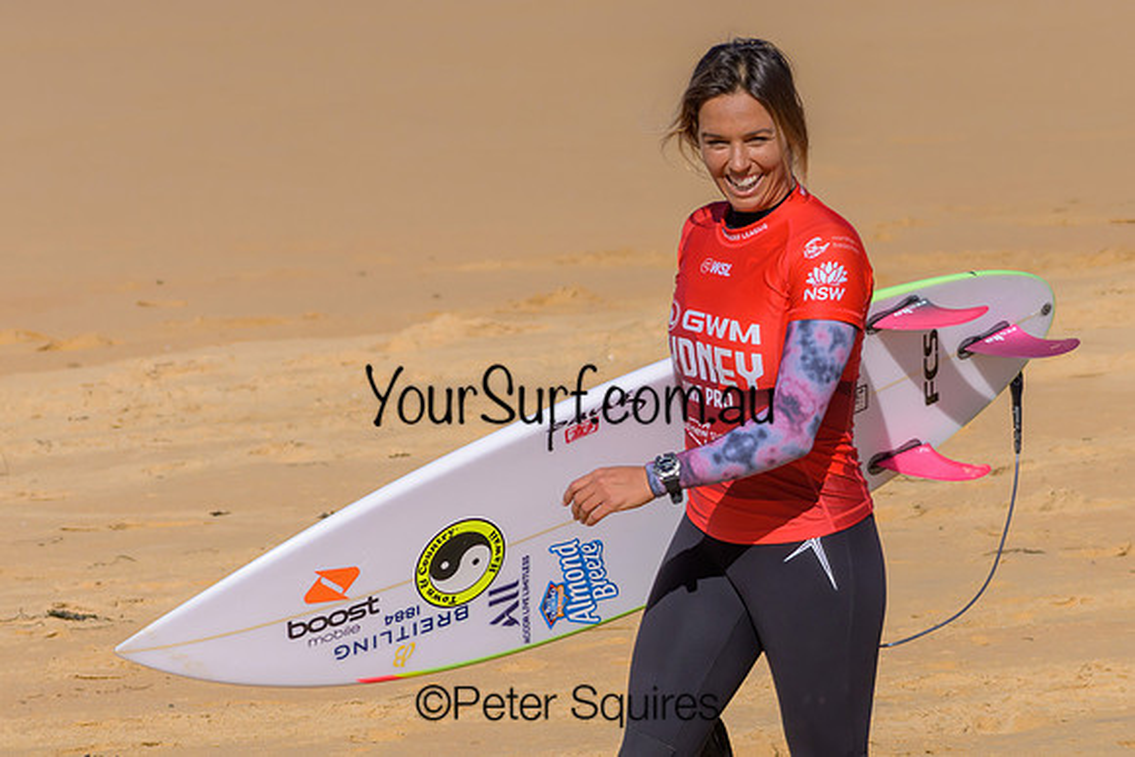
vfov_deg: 2.4
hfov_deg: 3.6
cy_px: 521
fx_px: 18213
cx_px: 518
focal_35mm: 578
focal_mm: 420
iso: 640
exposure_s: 1/1250
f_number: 11
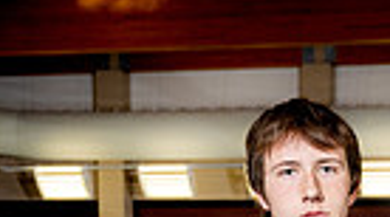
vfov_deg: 9.4
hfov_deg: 18.6
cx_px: 373
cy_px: 530
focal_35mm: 113
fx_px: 1166
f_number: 5.6
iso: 320
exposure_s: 1/250
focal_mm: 33
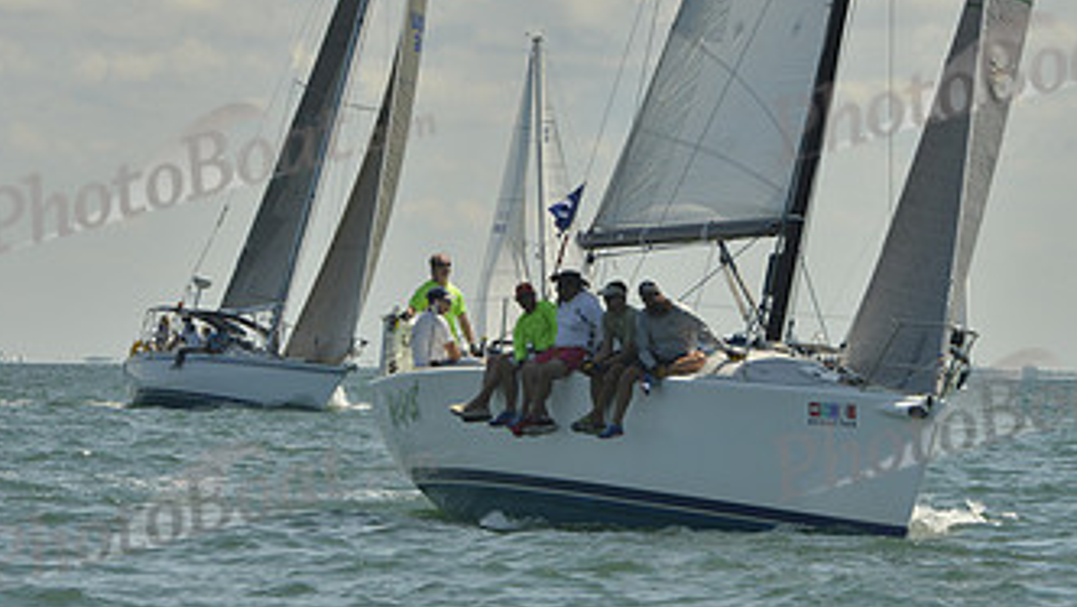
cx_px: 607
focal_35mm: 366
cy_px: 294
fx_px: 10455
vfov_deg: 3.3
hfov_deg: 5.9
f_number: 16
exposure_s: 1/500
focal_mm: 200
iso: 280
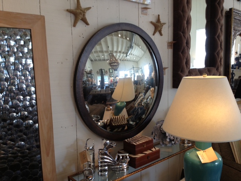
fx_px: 244
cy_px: 90
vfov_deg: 40.7
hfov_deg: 52.6
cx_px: 120
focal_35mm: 35
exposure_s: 1/30
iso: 64
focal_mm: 4.28
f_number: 2.4
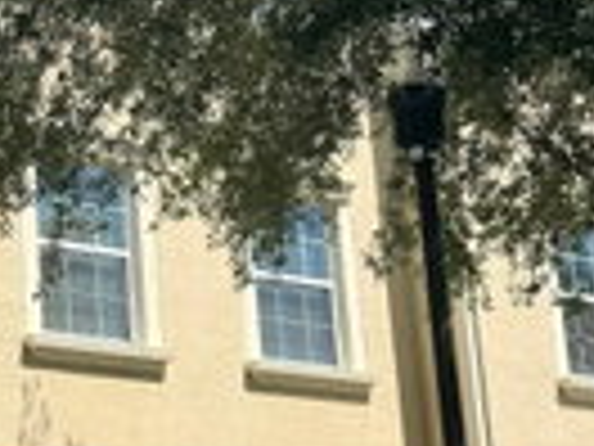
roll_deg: +0.4
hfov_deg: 19.0
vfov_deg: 15.9
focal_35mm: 93
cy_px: 293
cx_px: -252
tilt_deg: +14.3
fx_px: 1596
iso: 80
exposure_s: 1/2907
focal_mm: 6.76
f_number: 1.78
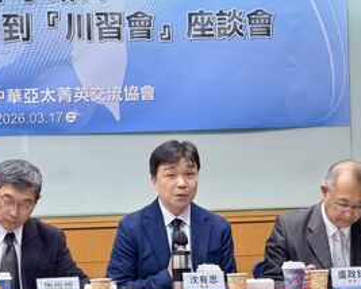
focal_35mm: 146
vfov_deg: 10.6
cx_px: 188
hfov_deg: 13.2
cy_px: 180
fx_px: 1561
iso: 320
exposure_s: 1/60
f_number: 2.8
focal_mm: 16.89
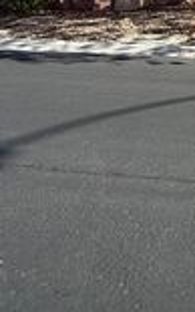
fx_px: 544
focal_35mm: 64
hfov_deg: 17.8
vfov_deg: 24.2
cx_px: 310
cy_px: -170
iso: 50
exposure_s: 1/1368
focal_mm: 2.22
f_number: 2.2
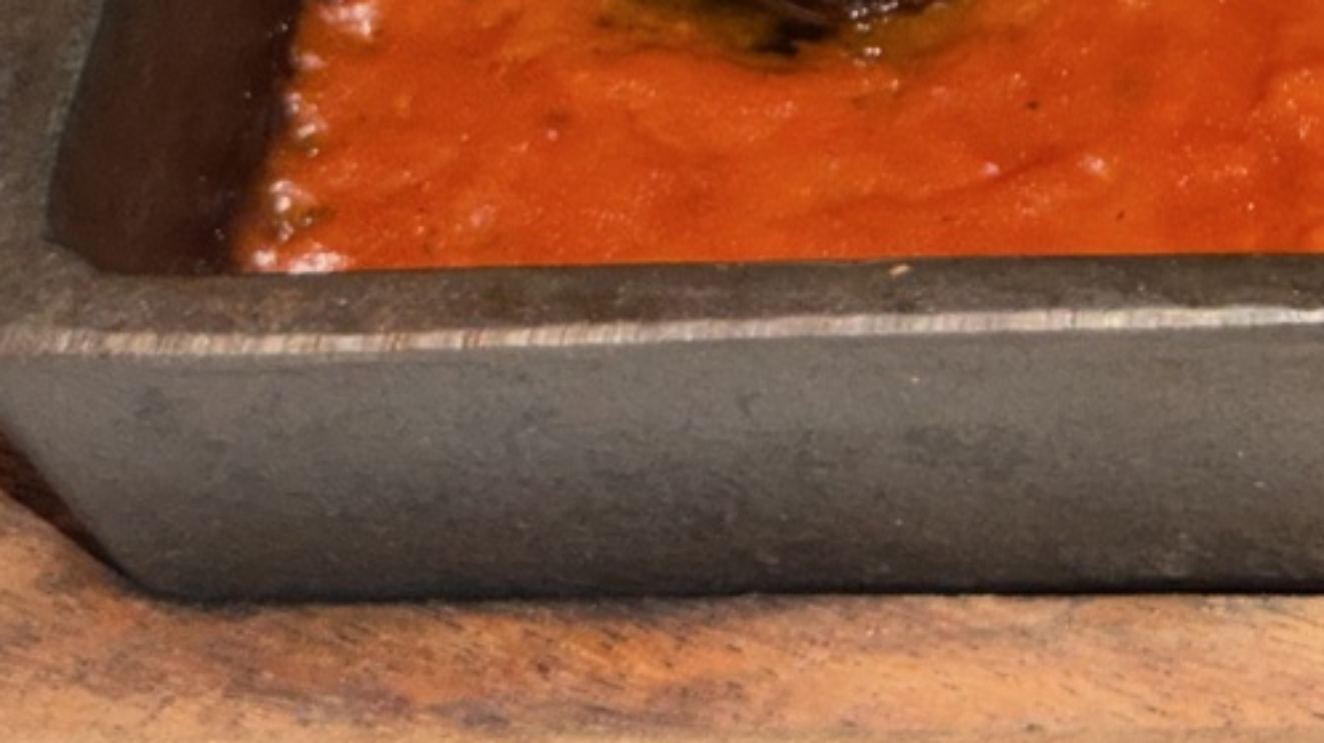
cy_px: -403
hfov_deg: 16.3
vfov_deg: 9.3
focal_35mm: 127
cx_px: 1508
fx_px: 4456
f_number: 1.78
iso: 100
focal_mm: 6.76
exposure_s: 1/4
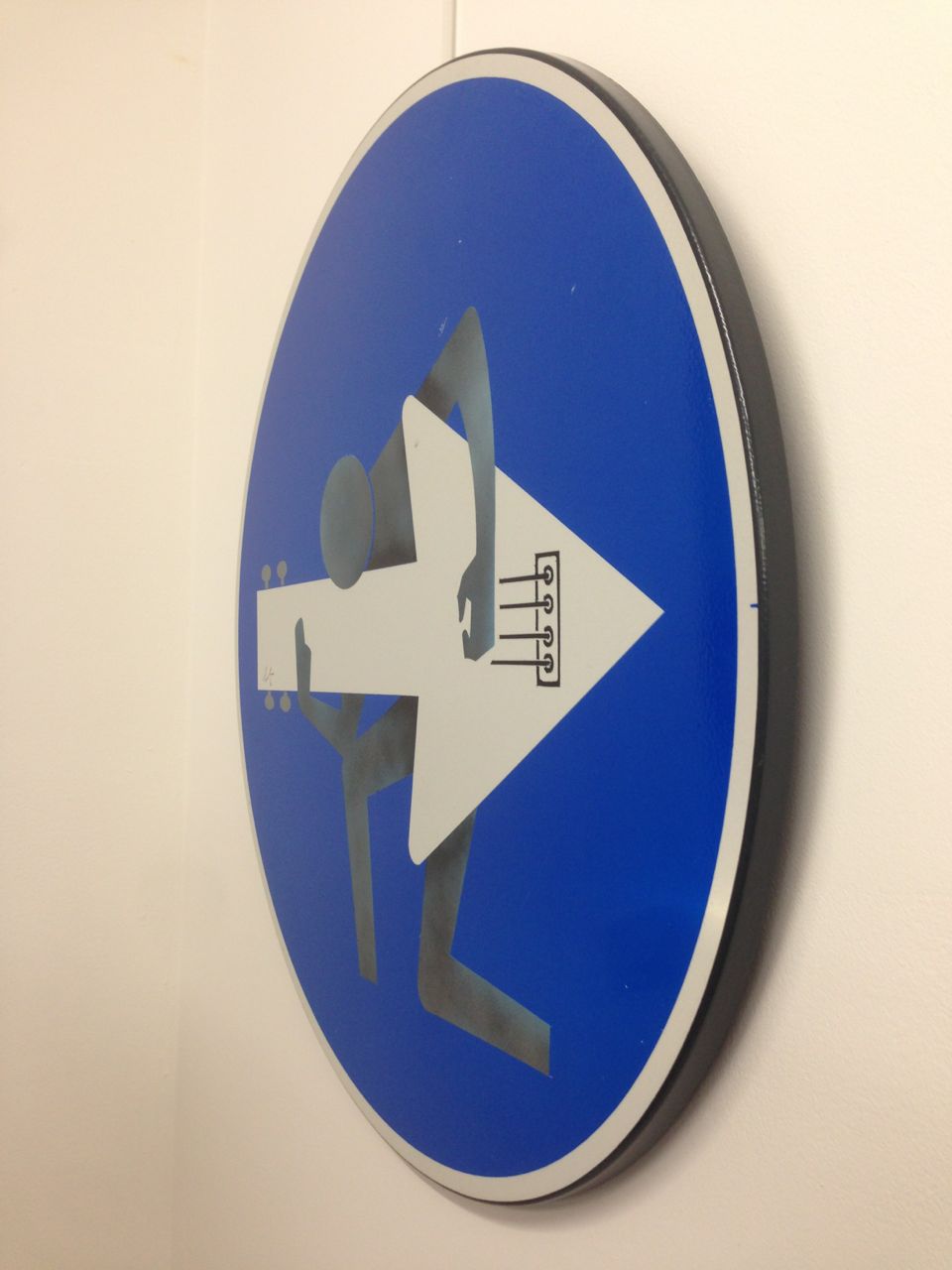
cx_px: 476
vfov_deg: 55.4
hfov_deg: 42.9
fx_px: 1210
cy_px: 635
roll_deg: -2.5
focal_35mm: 33
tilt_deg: +3.2
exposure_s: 1/20
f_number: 2.4
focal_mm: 4.12
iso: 64
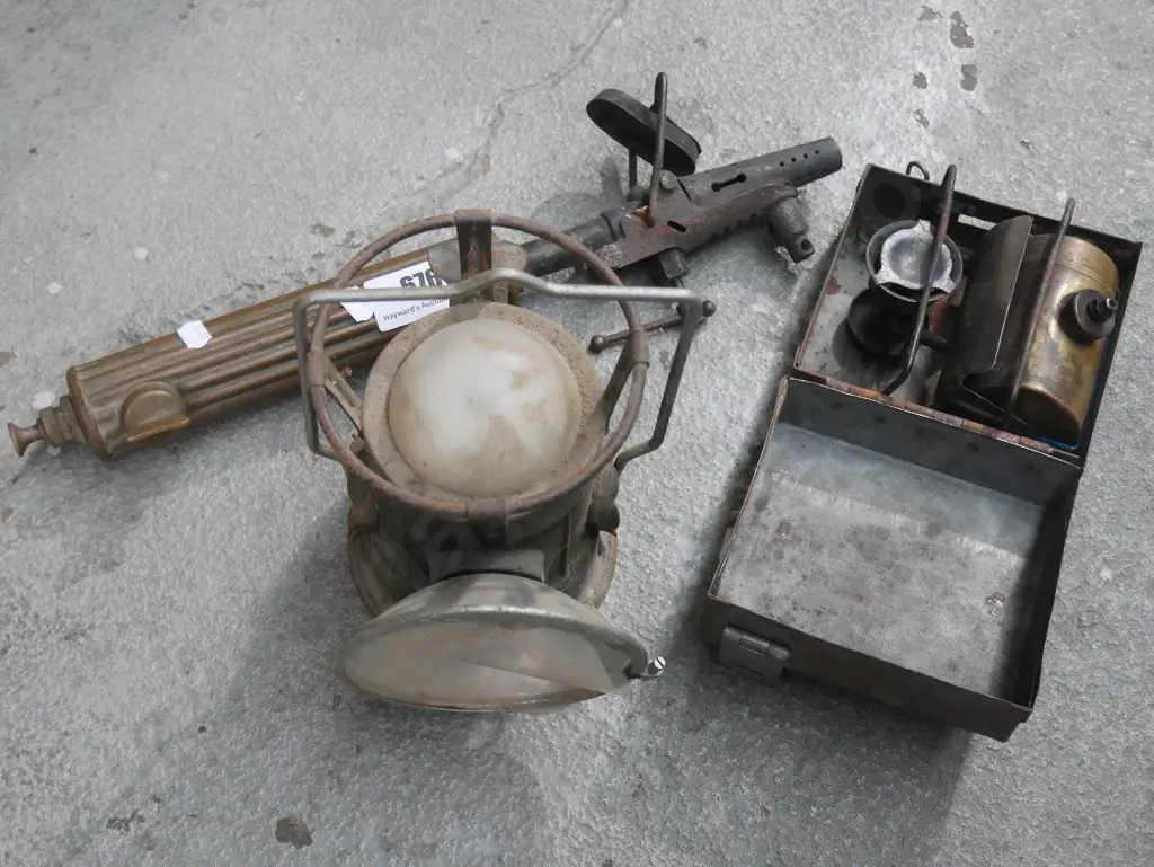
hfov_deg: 39.6
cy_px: 434
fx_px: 1601
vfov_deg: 30.3
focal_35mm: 48
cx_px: 577
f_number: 5
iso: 3200
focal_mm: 24
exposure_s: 1/25
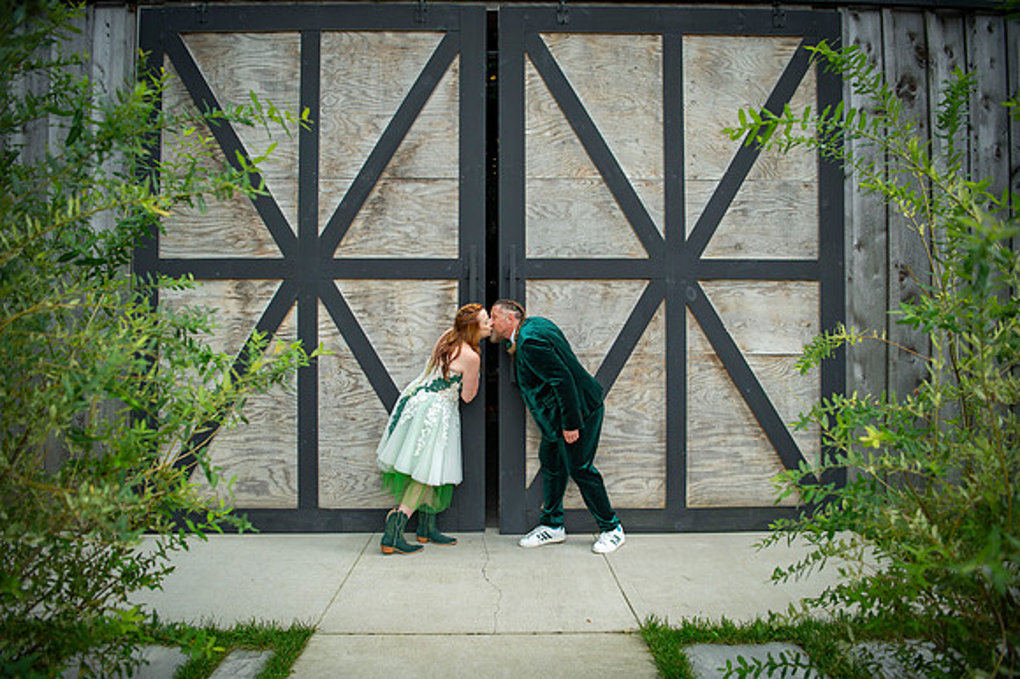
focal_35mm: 25
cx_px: 510
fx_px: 694
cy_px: 340
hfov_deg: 72.6
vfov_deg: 52.1
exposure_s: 1/640
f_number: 2.8
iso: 400
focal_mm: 24
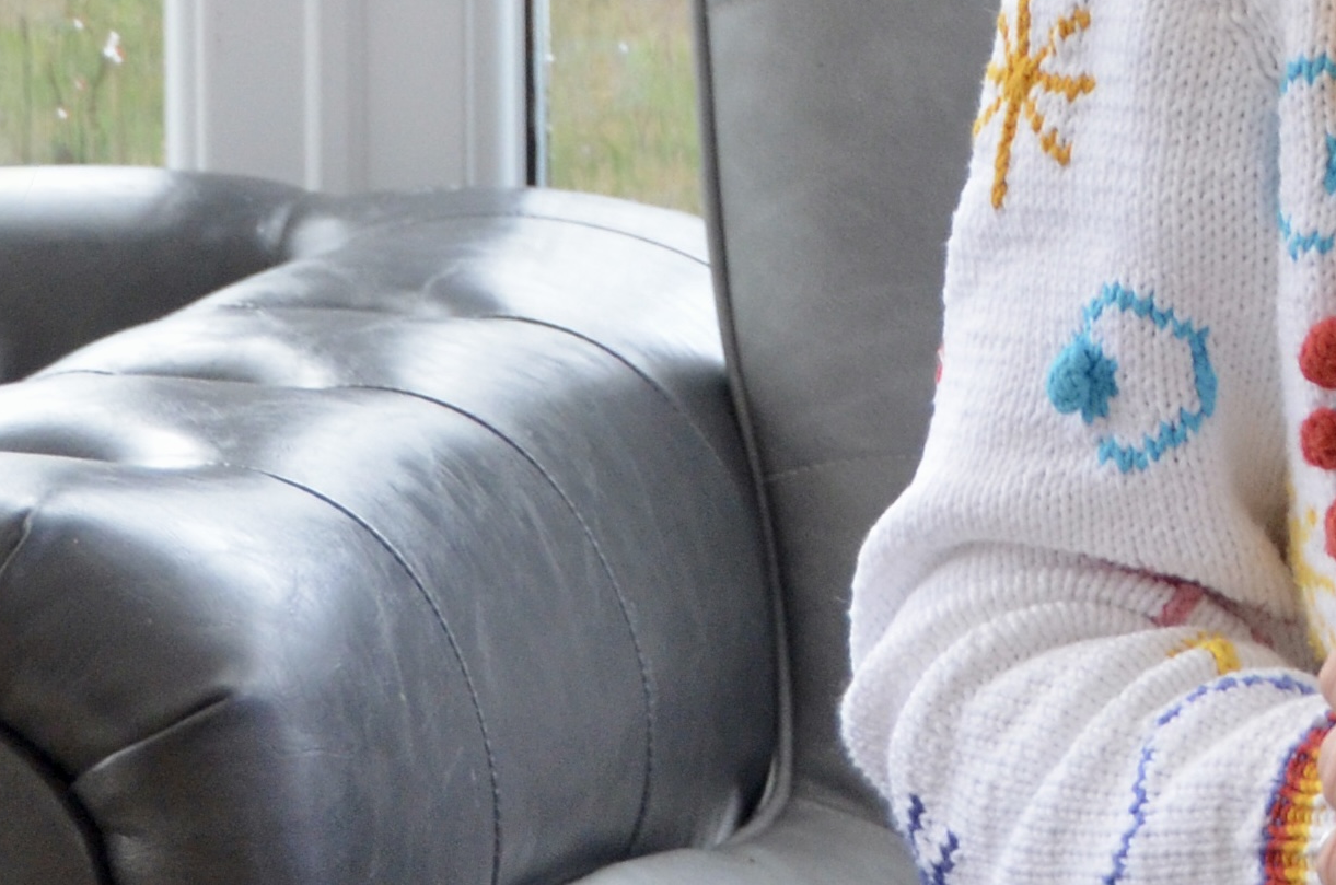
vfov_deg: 7.2
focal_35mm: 189
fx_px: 7000
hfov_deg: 10.5
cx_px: 1961
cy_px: -151
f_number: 4.2
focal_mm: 38
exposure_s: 1/90
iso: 1000
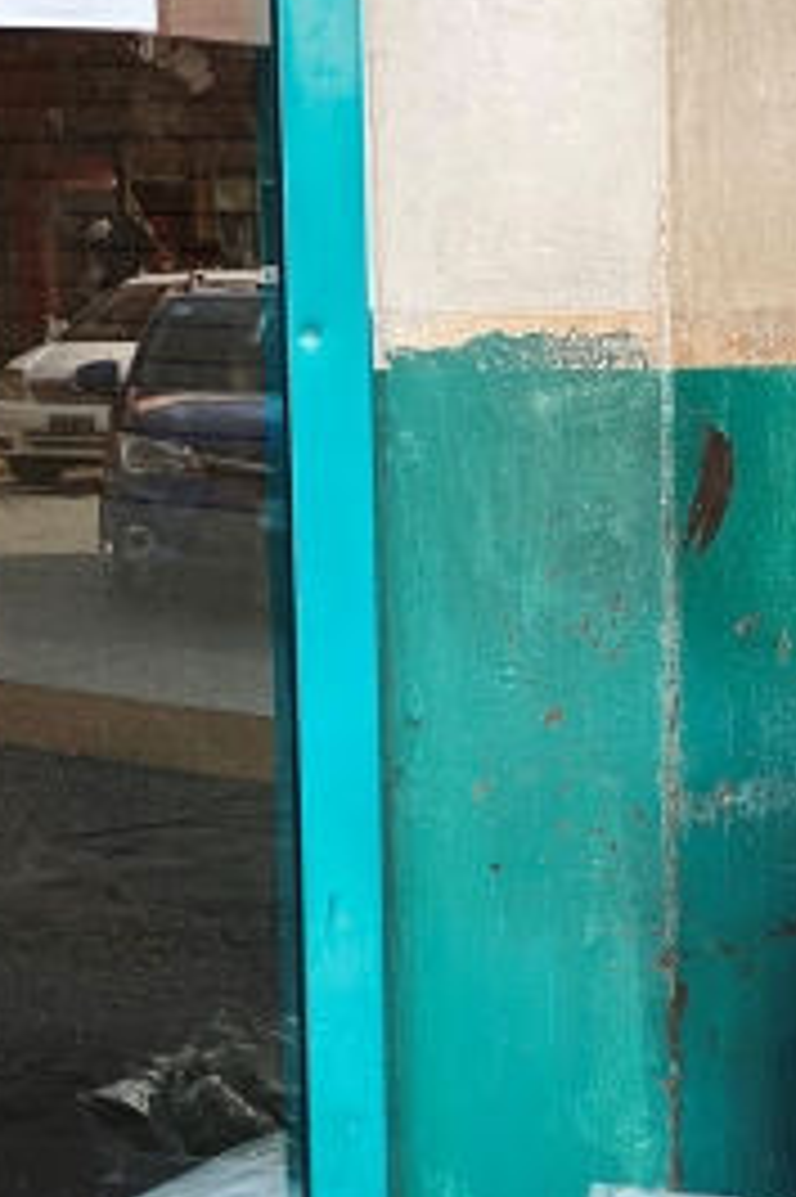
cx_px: 872
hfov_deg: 11.1
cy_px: 1206
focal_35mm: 122
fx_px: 4051
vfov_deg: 16.4
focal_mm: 6
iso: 20
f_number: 2
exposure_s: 1/187
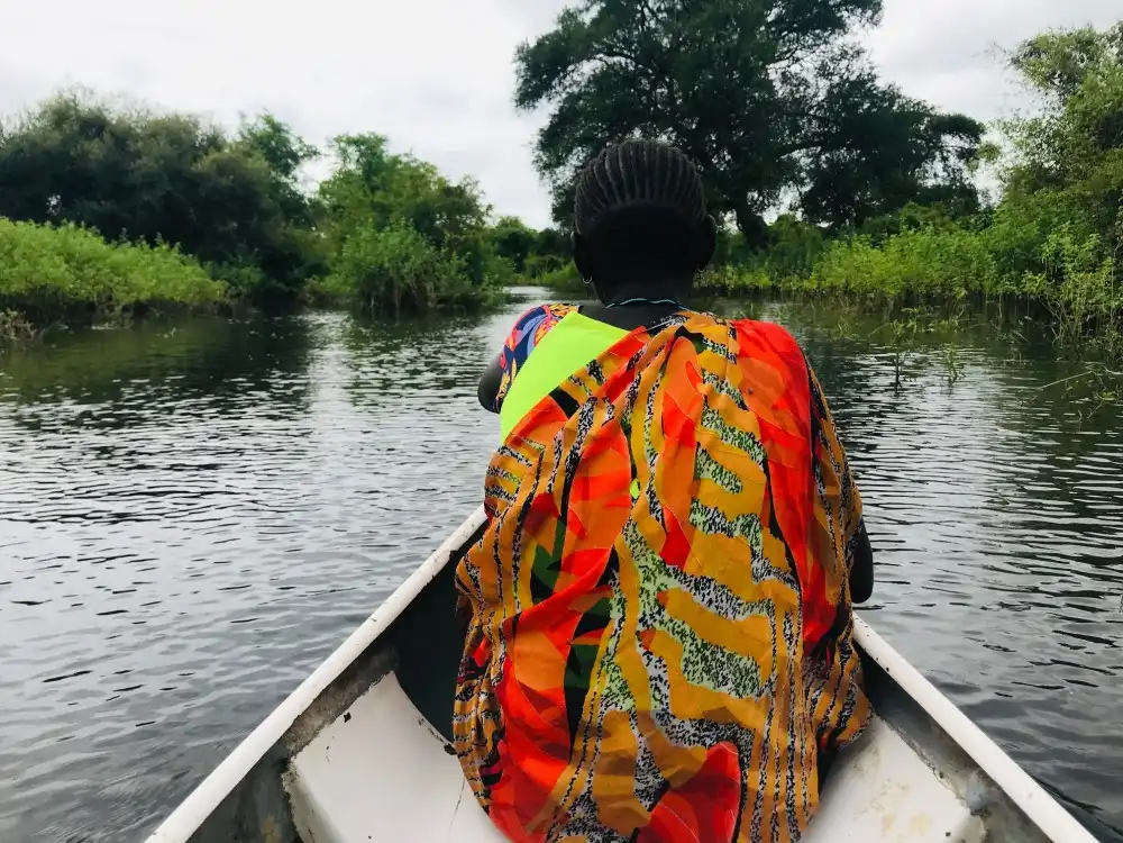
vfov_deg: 49.7
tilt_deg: -8.9
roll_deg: +0.8
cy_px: 422
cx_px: 562
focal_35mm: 28
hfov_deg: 63.4
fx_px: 908
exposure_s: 1/1880
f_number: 1.8
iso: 20
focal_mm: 3.99
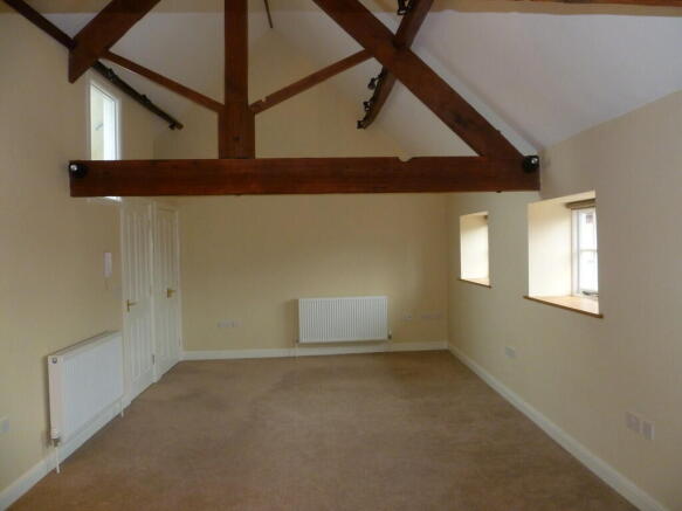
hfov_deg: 63.5
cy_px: 256
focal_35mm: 28
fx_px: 552
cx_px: 341
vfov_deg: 49.7
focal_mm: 5
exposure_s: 1/30
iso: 250
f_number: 2.8
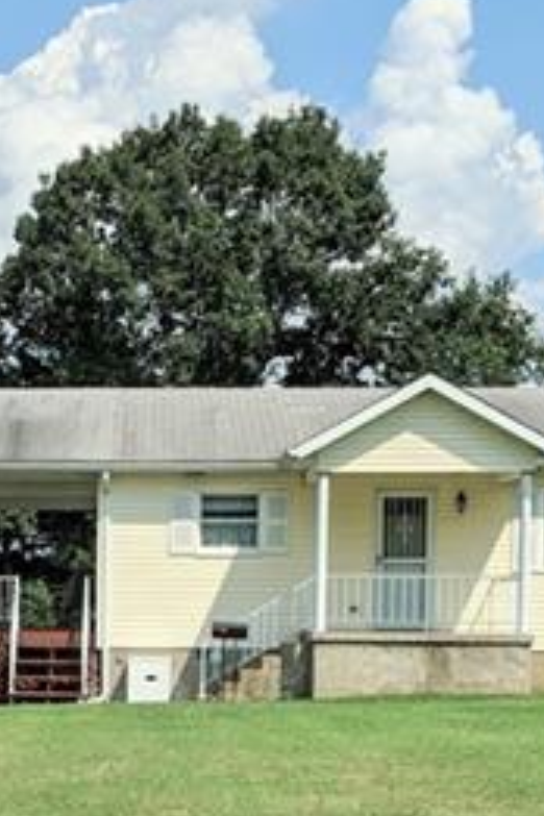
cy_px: 666
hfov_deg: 15.8
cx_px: 88
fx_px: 1949
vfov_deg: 23.3
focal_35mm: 86
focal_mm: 4.44
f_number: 1.8
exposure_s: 1/5848
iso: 55
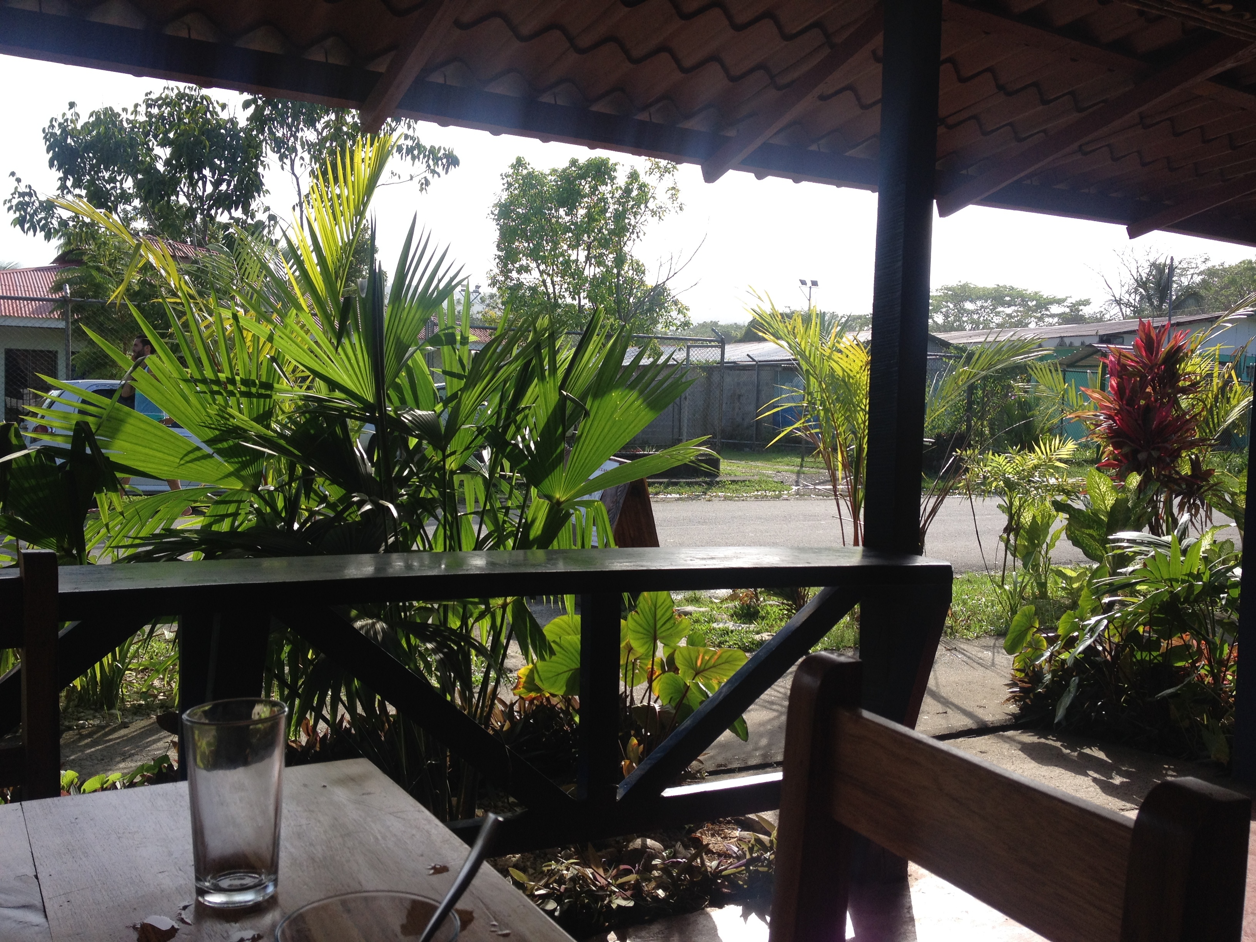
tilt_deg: -6.5
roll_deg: -1.4
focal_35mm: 35
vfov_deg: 40.7
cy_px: 471
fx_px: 1270
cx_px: 628
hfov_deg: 52.6
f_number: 2.4
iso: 50
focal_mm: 4.28
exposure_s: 1/836
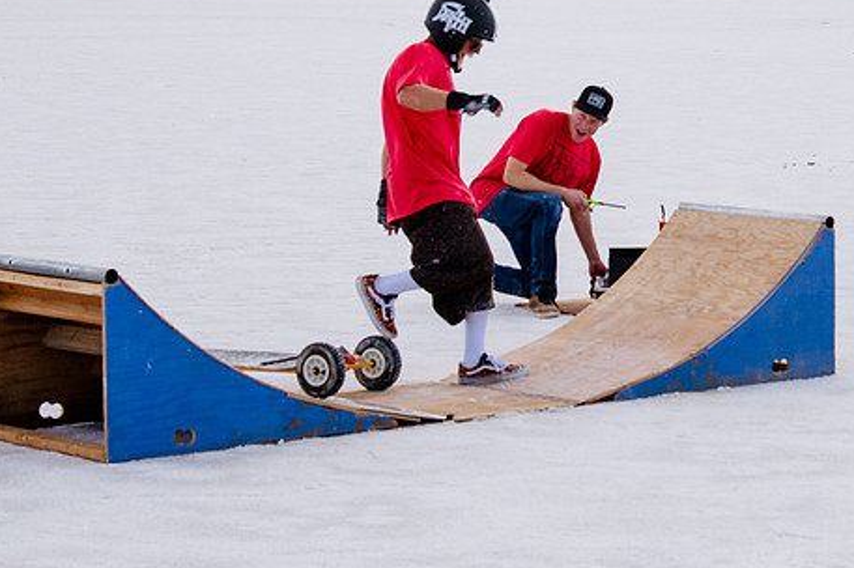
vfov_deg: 10.1
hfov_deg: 15.1
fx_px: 3200
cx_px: 667
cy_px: 163
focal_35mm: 135
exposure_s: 1/2500
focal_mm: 50
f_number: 5.6
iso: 400
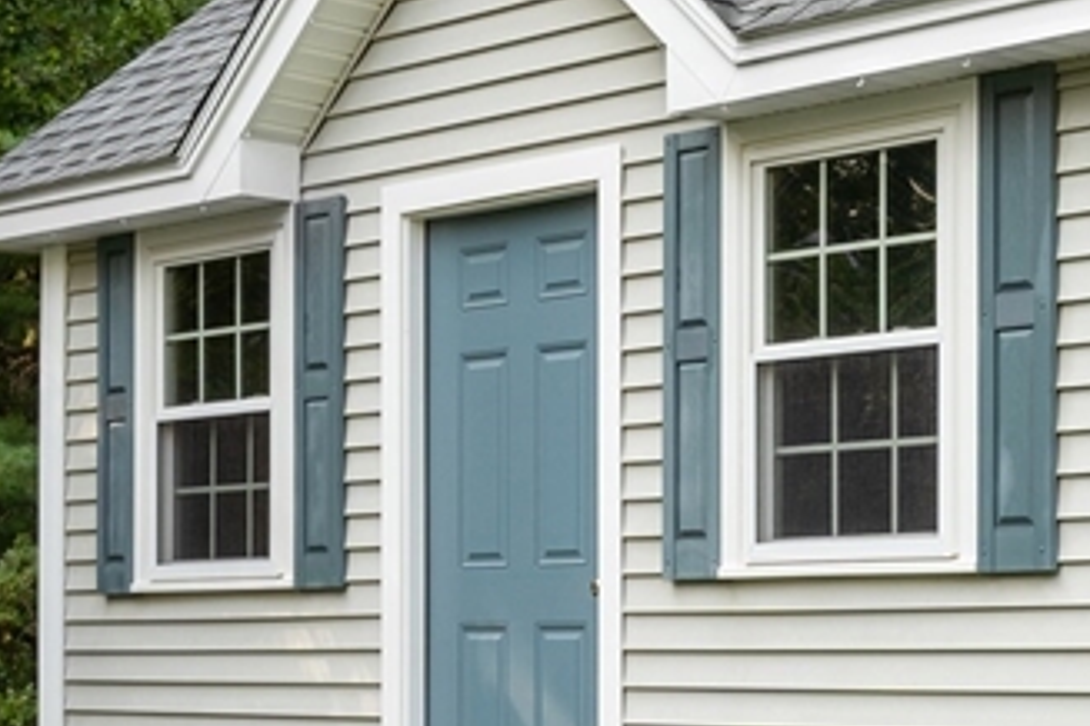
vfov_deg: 14.5
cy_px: 418
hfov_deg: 21.3
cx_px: 917
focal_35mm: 94
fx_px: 2846
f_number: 7.1
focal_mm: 20
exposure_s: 1/60
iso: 125
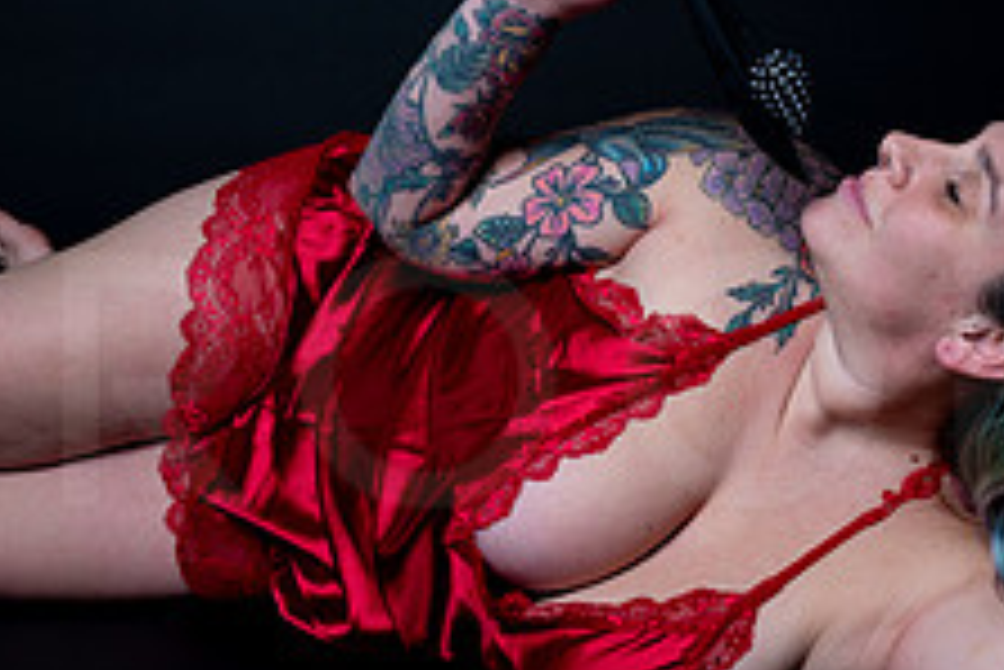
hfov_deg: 22.4
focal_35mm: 91
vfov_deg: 15.0
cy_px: 380
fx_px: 2539
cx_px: 464
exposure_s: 1/160
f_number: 10
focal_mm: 35
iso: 100
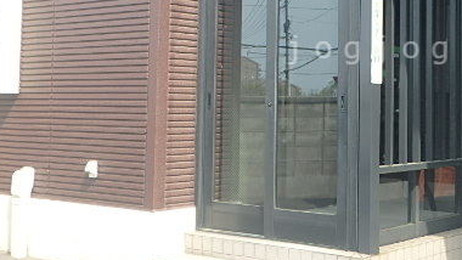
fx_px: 809
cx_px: 371
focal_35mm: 66
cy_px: 50
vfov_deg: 18.1
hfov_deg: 31.1
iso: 125
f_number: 5
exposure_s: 1/125
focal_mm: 6.4
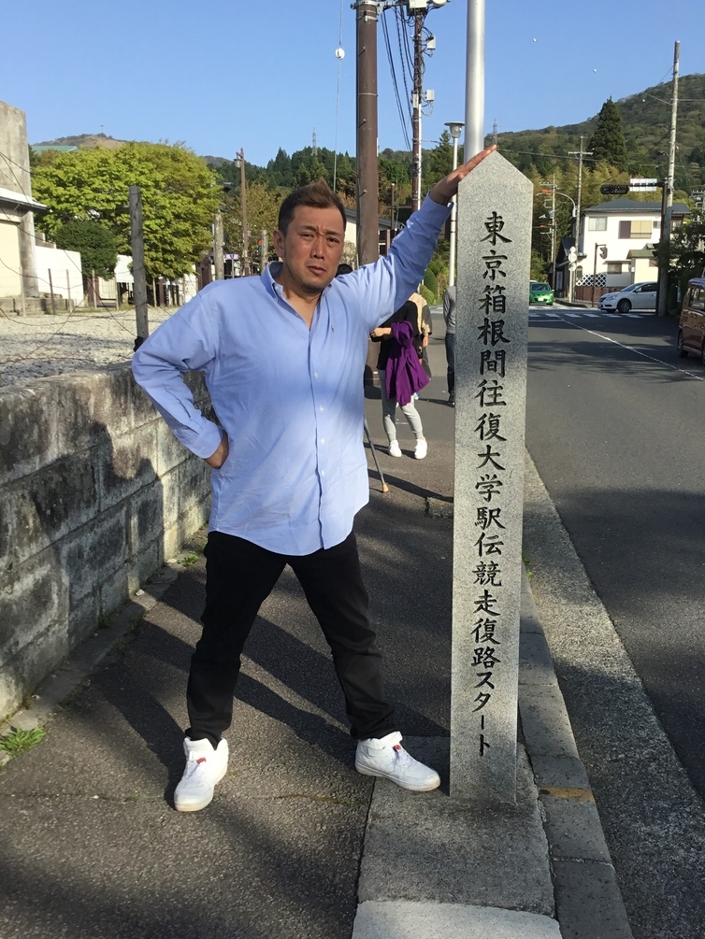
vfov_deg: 50.0
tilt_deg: -14.0
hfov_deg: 38.5
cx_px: 415
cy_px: 530
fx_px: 1005
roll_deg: +0.7
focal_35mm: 37
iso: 25
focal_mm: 3.3
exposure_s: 1/926
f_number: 2.4
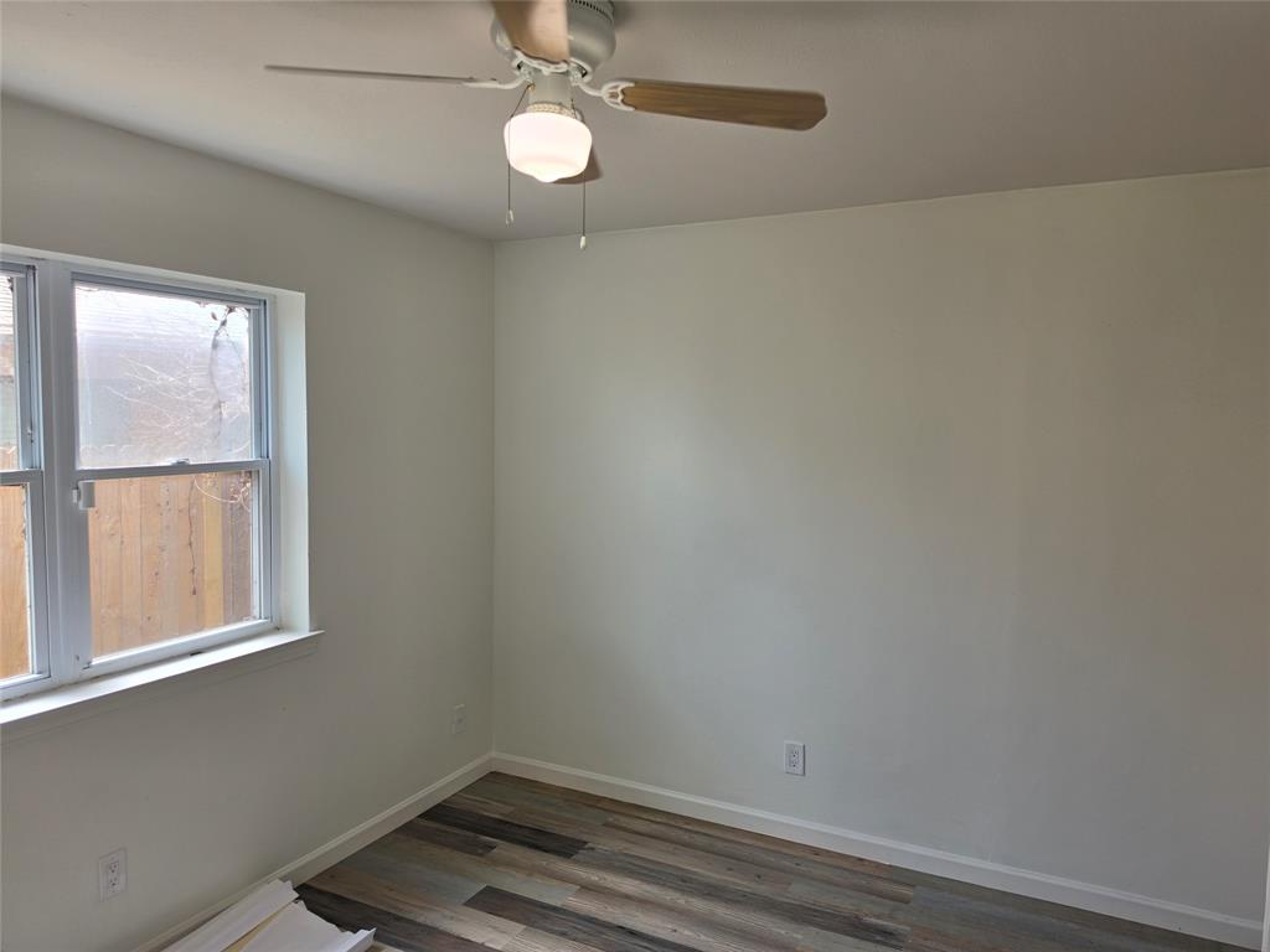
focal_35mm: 23
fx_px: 844
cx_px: 635
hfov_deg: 73.9
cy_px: 476
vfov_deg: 58.9
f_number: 1.4
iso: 25
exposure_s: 1/180
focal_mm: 6.5
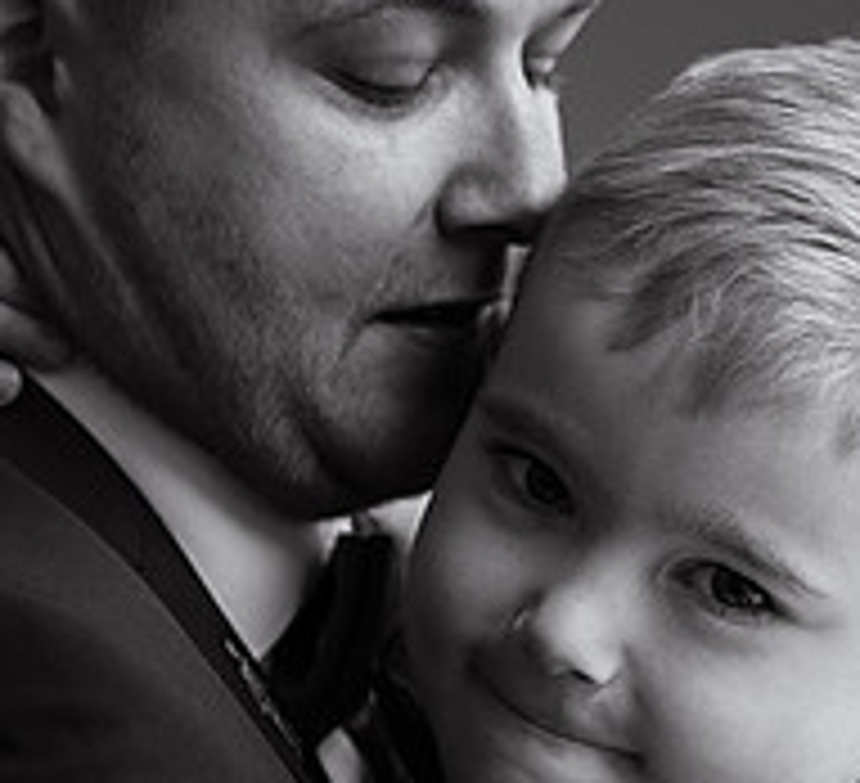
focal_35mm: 267
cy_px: 536
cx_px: 747
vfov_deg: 6.2
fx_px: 7179
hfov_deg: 6.8
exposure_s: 1/250
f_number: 2.5
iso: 100
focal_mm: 85
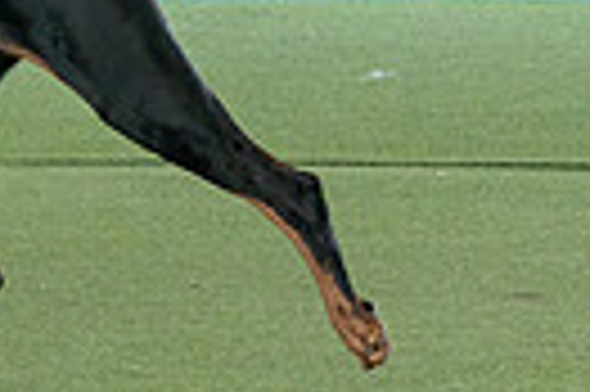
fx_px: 7268
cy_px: -296
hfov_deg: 4.6
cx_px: -405
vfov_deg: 3.1
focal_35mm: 444
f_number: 6.3
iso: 800
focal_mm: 70
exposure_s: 1/1000
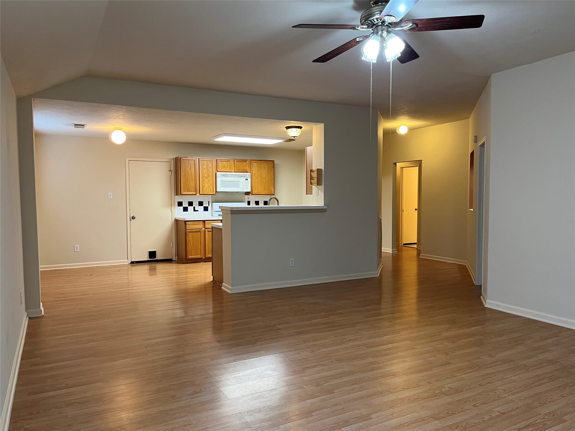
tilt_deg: -3.9
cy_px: 216
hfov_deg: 67.3
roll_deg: +1.5
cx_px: 288
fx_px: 432
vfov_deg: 53.1
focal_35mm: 26
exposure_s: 1/60
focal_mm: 5.1
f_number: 1.6
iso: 125
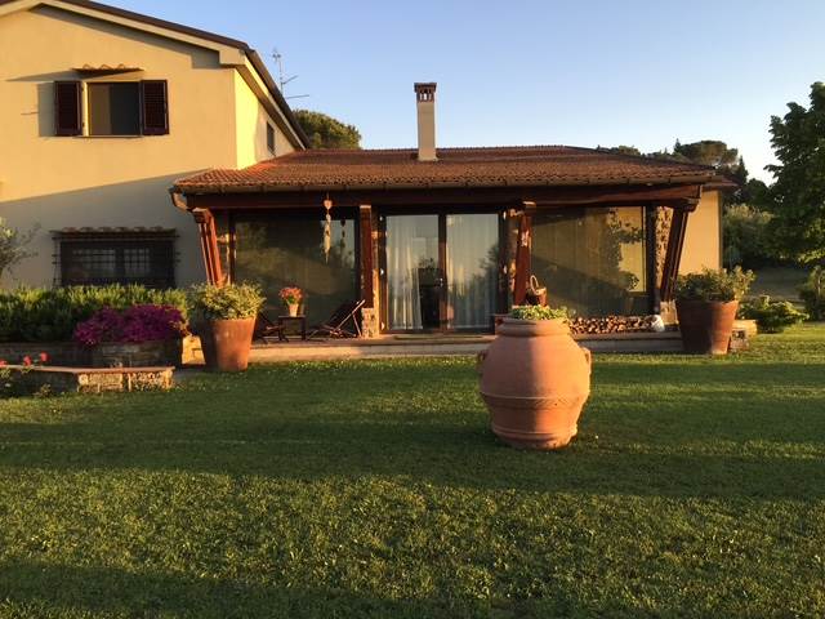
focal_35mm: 29
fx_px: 691
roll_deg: +0.9
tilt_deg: -1.2
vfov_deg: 48.2
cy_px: 310
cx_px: 412
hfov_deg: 61.7
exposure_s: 1/214
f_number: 2.2
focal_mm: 4.15
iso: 32
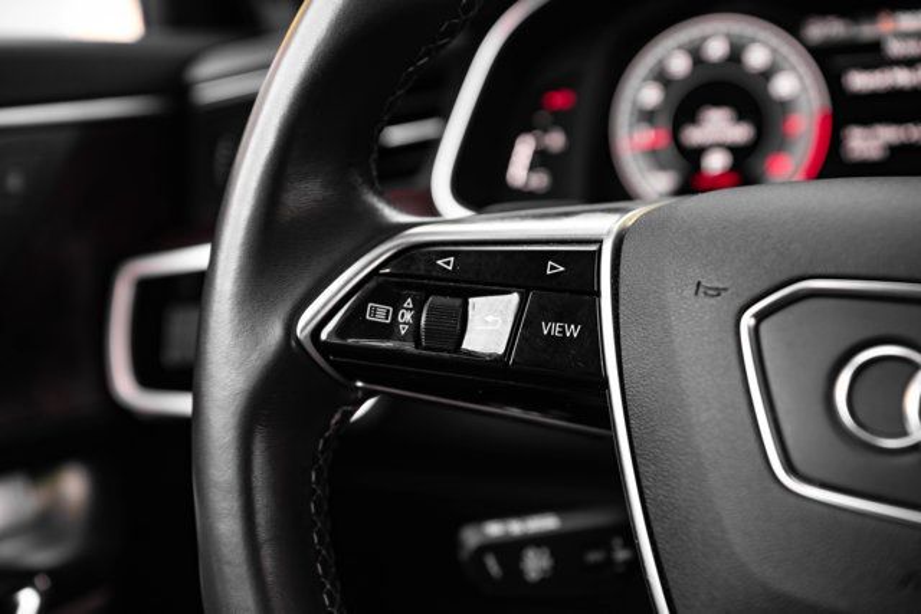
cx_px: 460
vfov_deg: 33.4
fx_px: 1023
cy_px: 307
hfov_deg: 48.4
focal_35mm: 40
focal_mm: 40
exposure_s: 1/200
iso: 640
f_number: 4
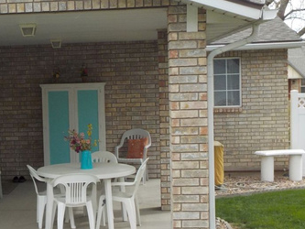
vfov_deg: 20.2
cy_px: 131
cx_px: 52
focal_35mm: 73
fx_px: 643
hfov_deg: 26.1
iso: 125
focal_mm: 5.2
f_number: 3.7
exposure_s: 1/320
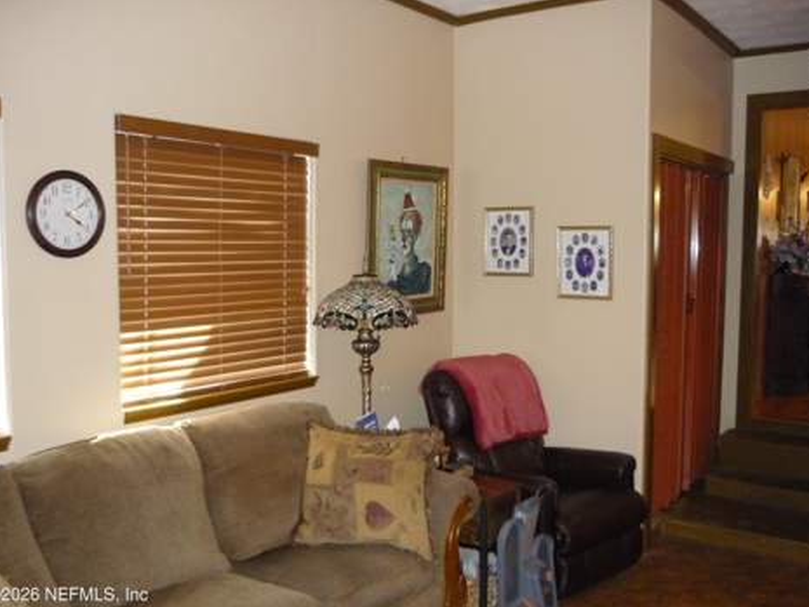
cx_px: 404
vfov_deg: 41.8
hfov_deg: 53.9
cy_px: 309
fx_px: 795
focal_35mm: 34
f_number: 2.8
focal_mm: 5.5
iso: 400
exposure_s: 1/30
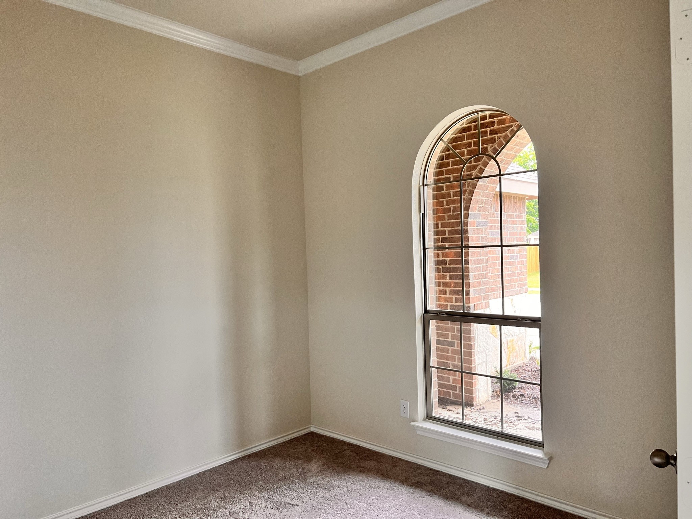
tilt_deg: +1.6
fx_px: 520
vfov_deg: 53.1
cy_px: 260
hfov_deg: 67.3
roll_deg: +1.9
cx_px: 346
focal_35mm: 26
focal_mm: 5.7
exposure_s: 1/86
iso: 125
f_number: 1.5
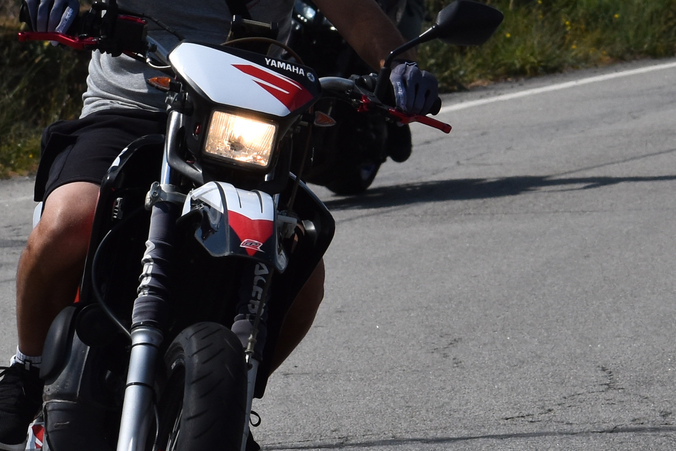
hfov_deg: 3.7
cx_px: 202
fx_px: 10347
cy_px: 87
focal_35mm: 551
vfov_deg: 2.5
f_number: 8
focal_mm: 102
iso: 320
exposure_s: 1/2000
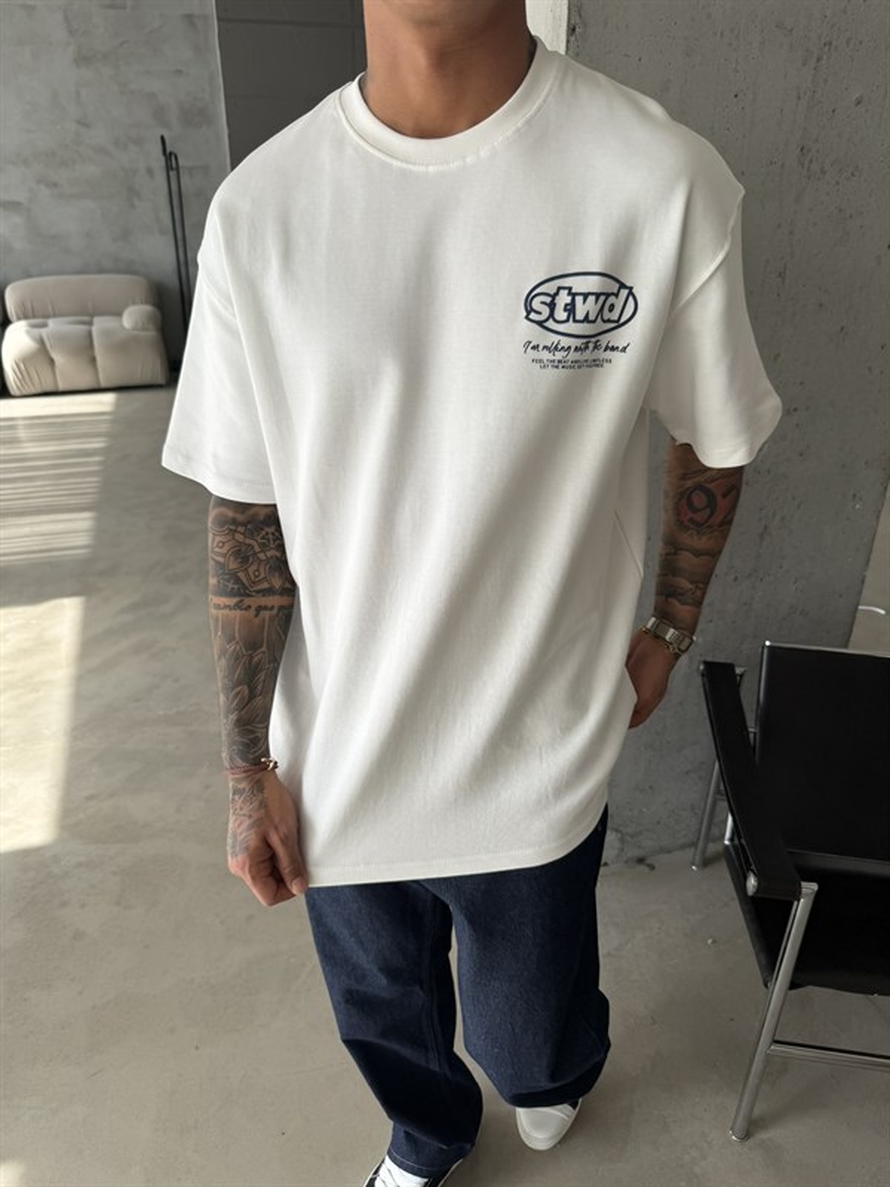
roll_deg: -0.3
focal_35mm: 24
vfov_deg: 71.6
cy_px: 594
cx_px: 445
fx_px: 823
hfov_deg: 56.8
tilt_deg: -26.3
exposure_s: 1/992
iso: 80
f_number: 1.78
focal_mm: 6.76
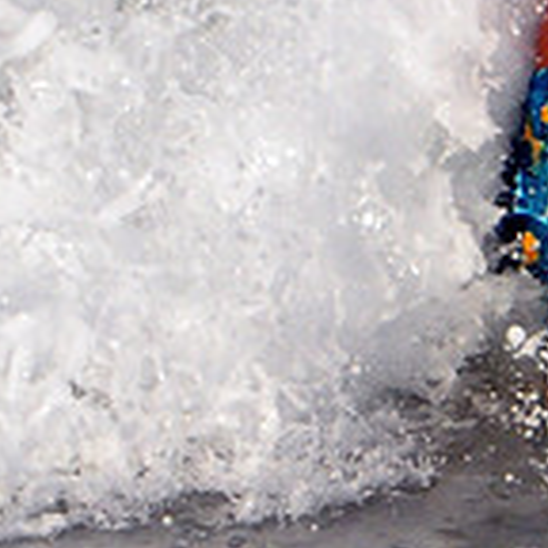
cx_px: 609
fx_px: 50669
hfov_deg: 0.6
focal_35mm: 2829
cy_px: 80
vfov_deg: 0.6
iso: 1250
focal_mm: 550
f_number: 9
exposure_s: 1/2500
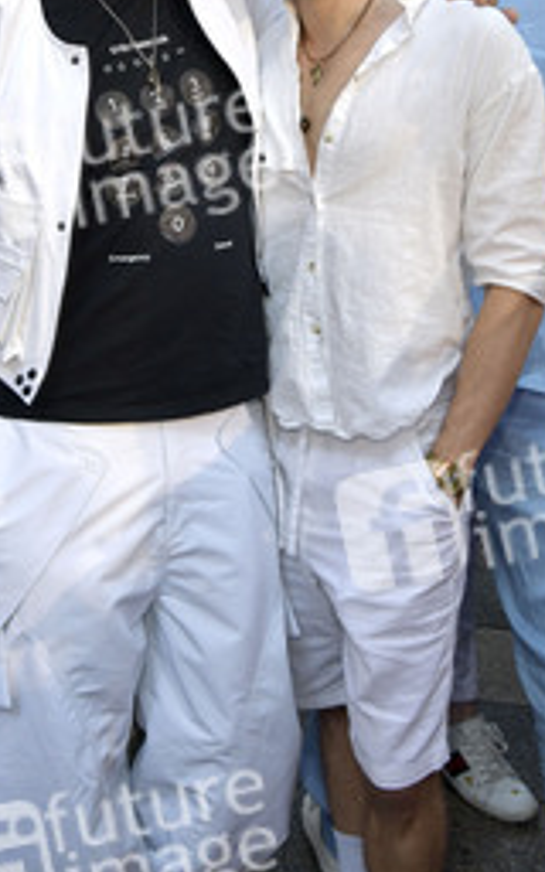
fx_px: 1212
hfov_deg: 25.3
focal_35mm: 51
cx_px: 201
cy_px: 341
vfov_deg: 39.4
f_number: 6.3
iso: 800
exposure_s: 1/125
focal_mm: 32
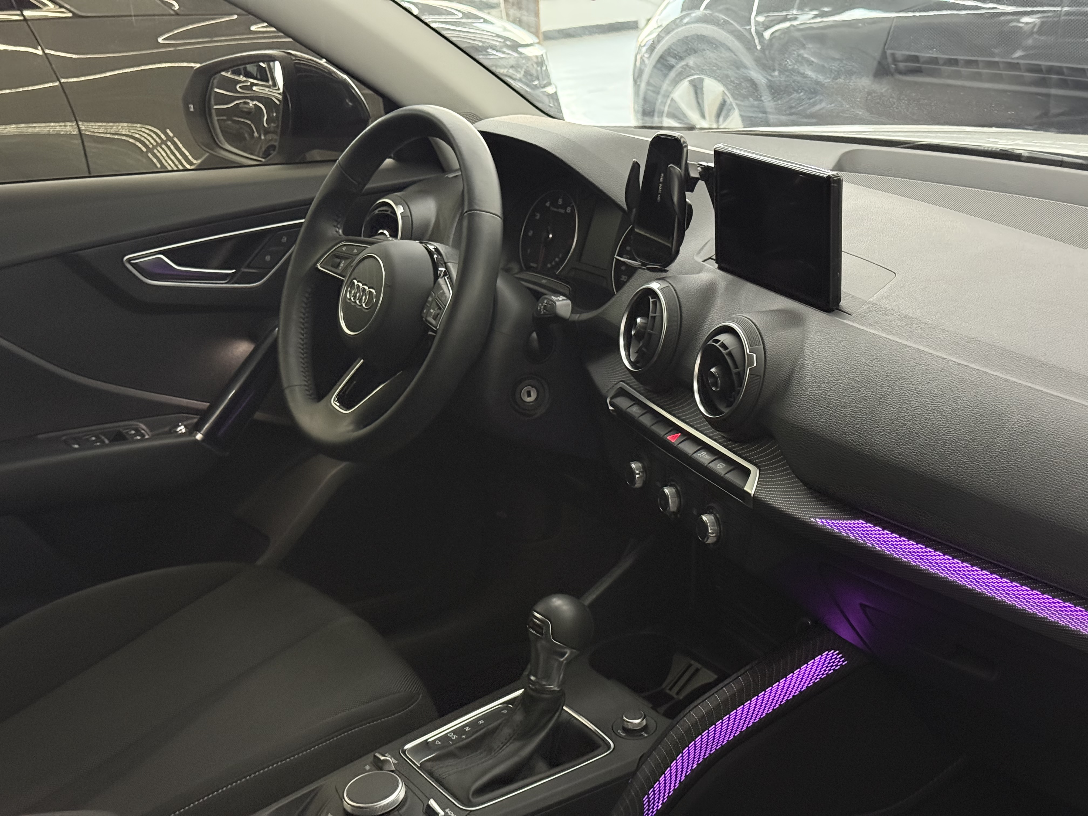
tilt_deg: -18.6
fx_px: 1509
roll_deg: +3.4
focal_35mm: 48
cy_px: 408
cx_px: 544
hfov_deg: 39.7
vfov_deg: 30.3
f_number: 1.78
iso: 640
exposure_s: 1/25
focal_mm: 6.76
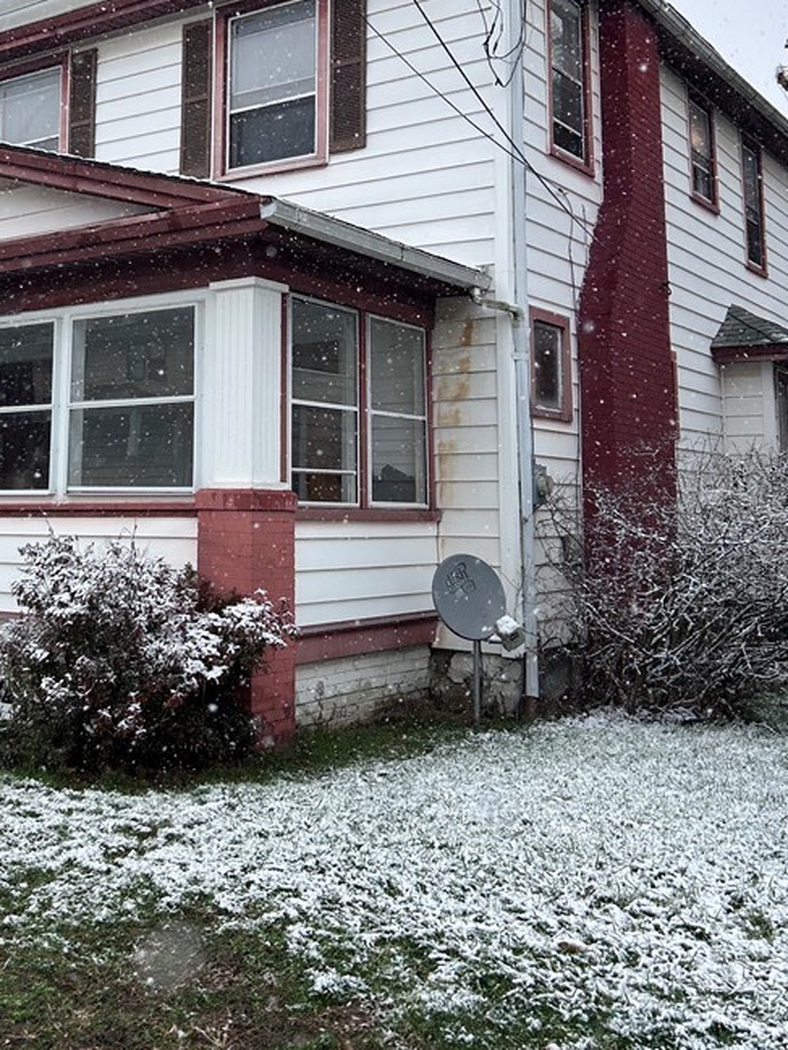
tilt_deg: +6.9
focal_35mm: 41
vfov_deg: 44.6
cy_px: 299
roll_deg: -1.3
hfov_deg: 34.6
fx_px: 1244
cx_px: 225
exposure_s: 1/974
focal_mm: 5.7
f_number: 1.5
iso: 50
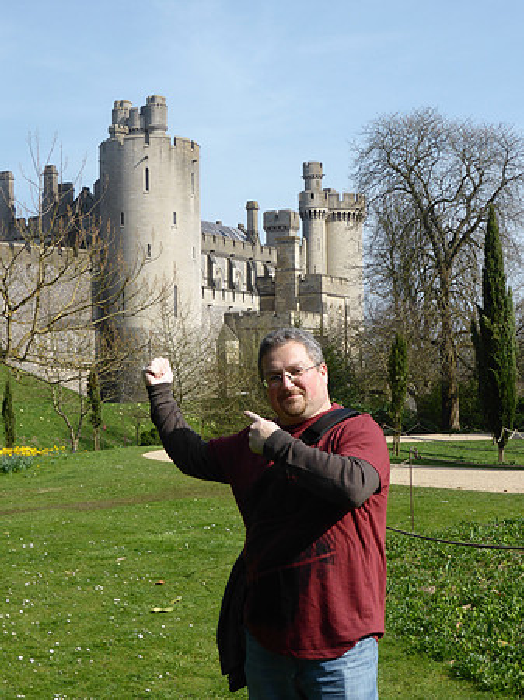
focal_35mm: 53
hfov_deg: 27.5
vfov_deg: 36.2
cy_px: 350
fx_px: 1071
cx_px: 262
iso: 100
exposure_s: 1/640
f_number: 4.4
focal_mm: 9
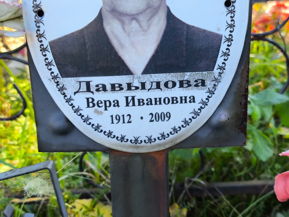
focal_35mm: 50
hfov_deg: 38.2
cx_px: 144
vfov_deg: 29.1
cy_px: 108
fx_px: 418
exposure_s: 1/120
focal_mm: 4.71
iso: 64
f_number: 1.7
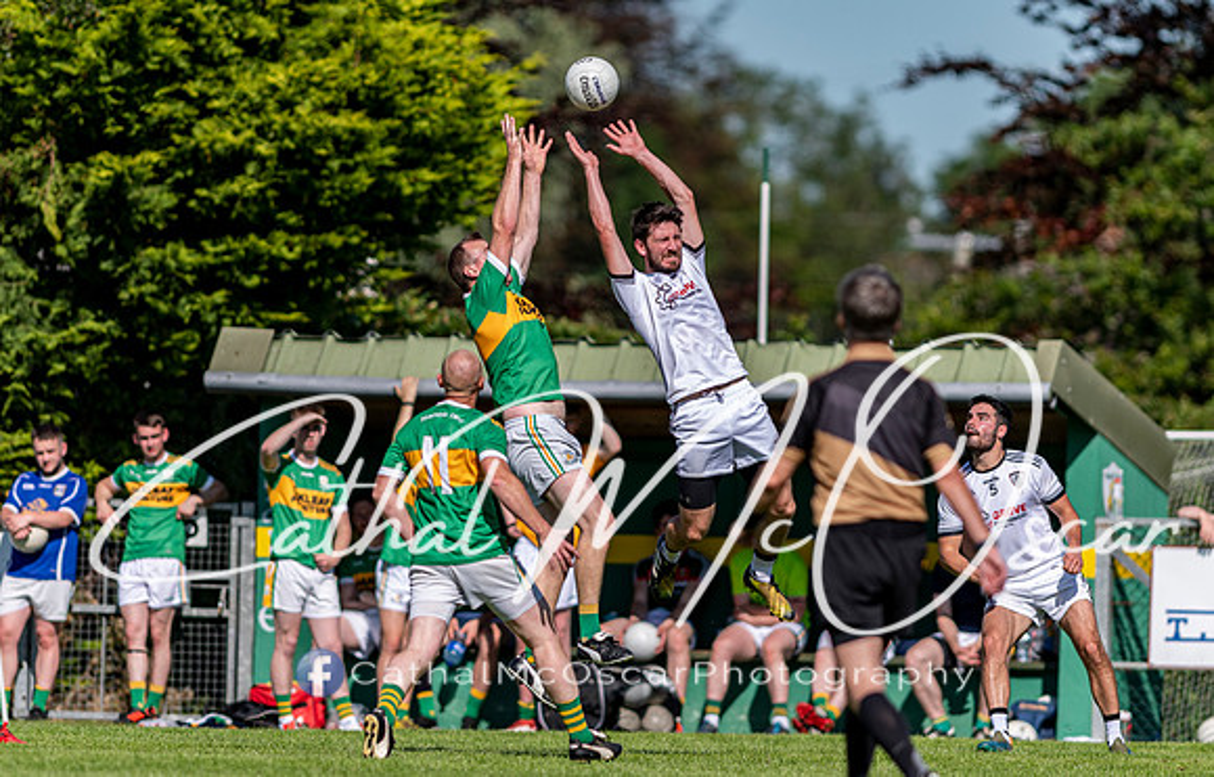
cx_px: 636
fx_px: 16231
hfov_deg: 4.3
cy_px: 365
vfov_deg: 2.7
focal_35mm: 487
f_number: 2.8
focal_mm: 300
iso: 100
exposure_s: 1/2500
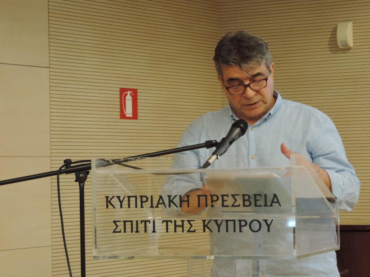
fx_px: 1443
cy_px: 138
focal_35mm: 135
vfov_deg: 11.0
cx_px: 185
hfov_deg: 14.6
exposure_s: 1/25
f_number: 4.3
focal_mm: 24
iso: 800
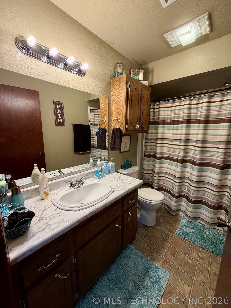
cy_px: 154
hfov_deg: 85.7
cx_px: 116
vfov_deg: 102.1
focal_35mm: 14
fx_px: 125
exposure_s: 1/60
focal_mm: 2.22
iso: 160
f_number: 2.2
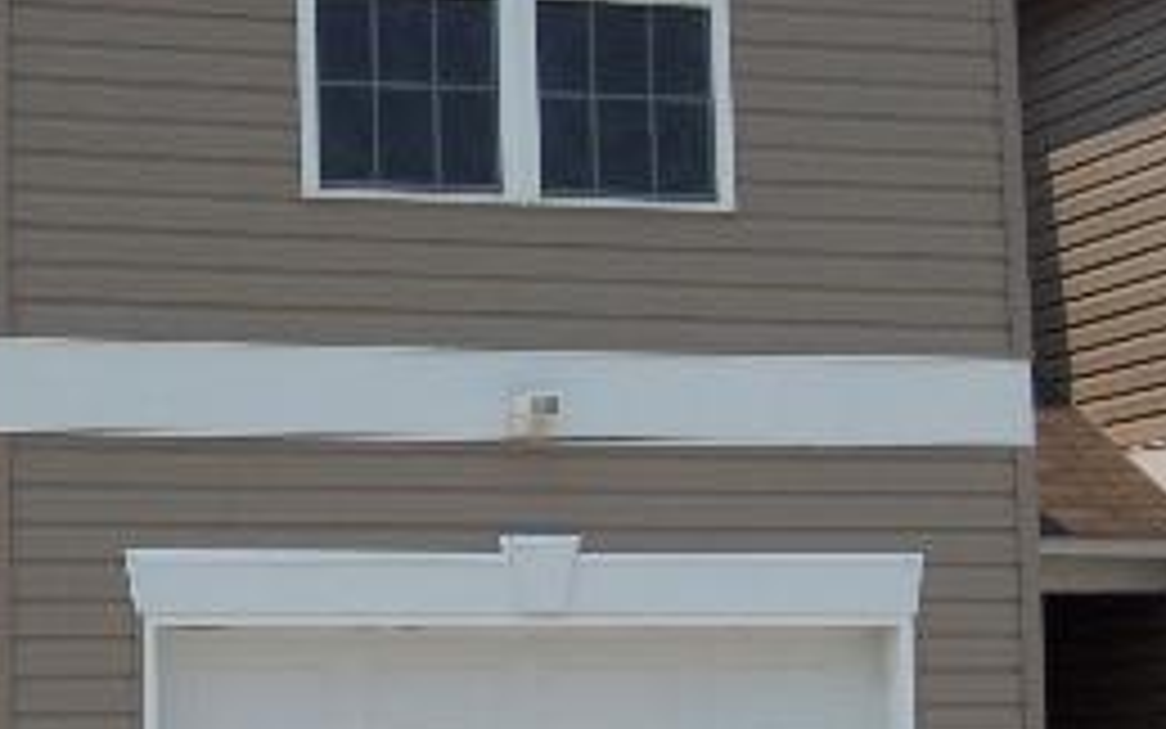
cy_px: 351
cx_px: 176
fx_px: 3242
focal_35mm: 102
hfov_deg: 20.1
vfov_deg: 12.8
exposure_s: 1/1053
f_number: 4.8
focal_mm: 8
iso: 100
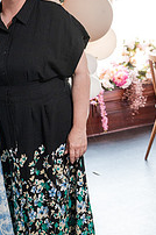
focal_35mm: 87
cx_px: -16
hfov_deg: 15.2
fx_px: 567
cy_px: 105
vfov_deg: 23.4
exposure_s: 1/250
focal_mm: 39
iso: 2000
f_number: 4
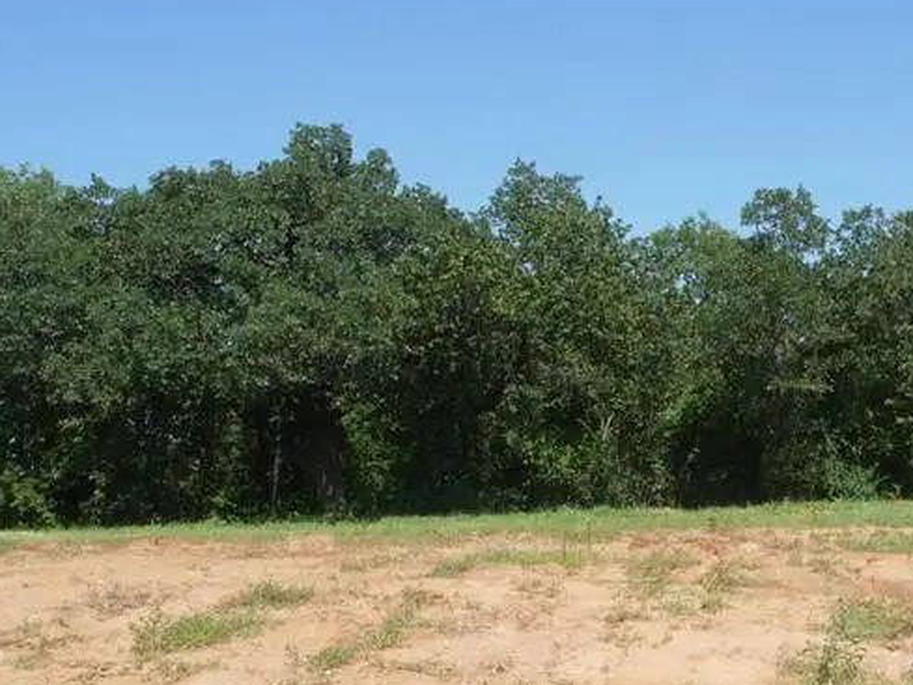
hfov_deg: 28.3
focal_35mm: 67
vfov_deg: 21.9
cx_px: 745
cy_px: 396
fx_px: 1768
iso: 100
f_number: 16
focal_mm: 16
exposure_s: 1/50
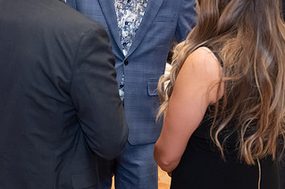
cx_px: 140
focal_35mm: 91
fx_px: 720
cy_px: 27
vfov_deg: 14.9
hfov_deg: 22.4
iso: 8000
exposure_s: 1/125
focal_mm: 50
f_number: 2.8
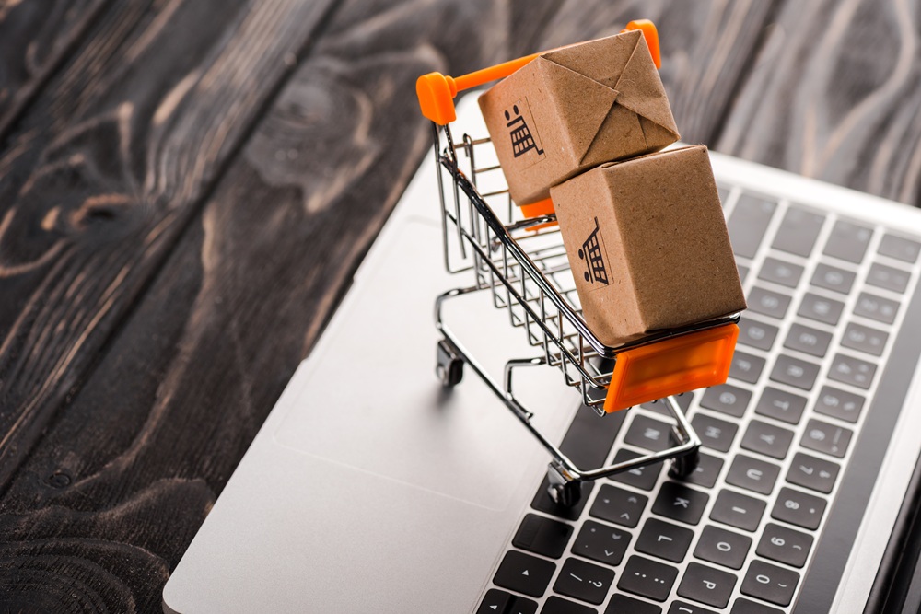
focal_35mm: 105
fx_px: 2686
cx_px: 460
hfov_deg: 19.5
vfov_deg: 13.0
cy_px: 307
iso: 100
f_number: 7.1
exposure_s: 1/200
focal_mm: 105
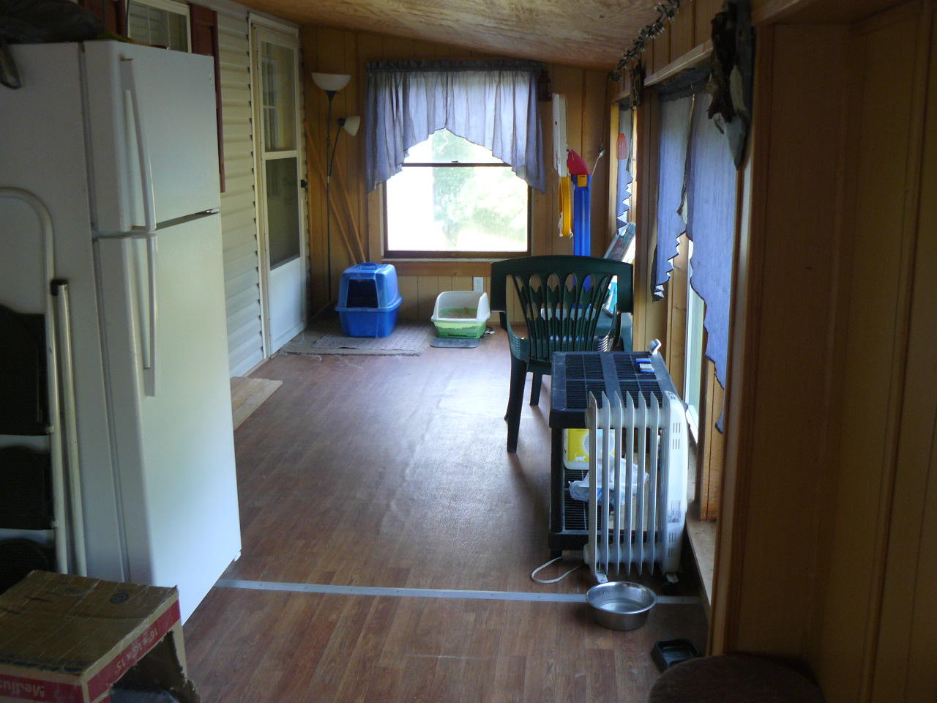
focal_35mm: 36
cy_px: 352
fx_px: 974
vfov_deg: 39.7
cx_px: 468
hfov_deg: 51.4
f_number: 2.8
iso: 100
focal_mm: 6
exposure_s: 1/13
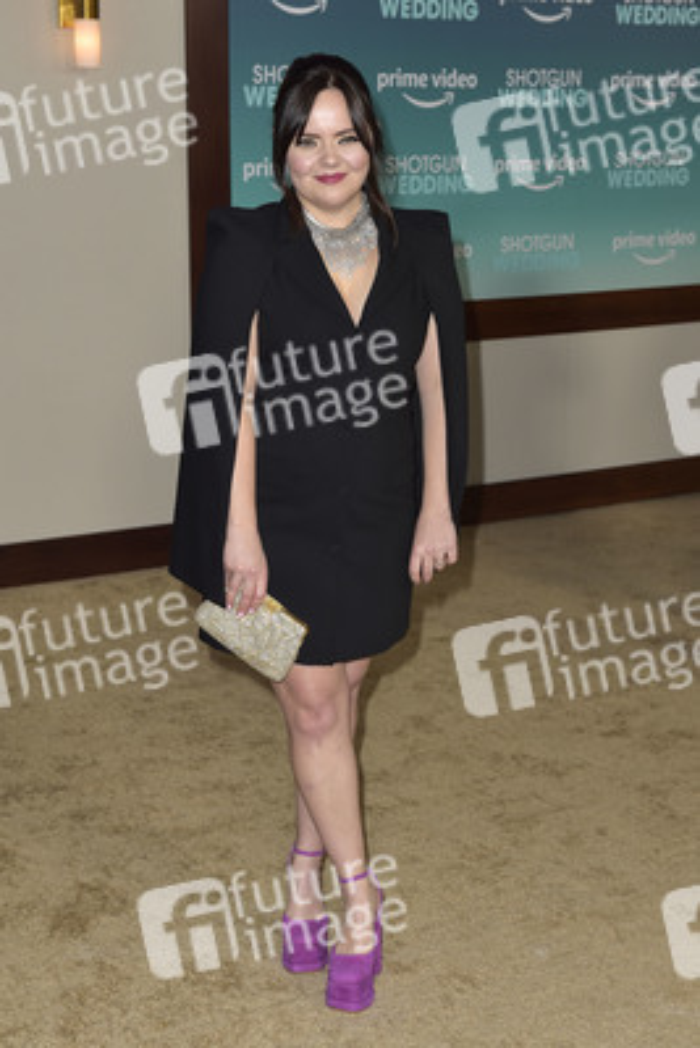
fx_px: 1690
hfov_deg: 23.4
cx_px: 350
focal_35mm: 58
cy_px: 524
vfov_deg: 34.5
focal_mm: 58
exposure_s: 1/250
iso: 400
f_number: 6.3
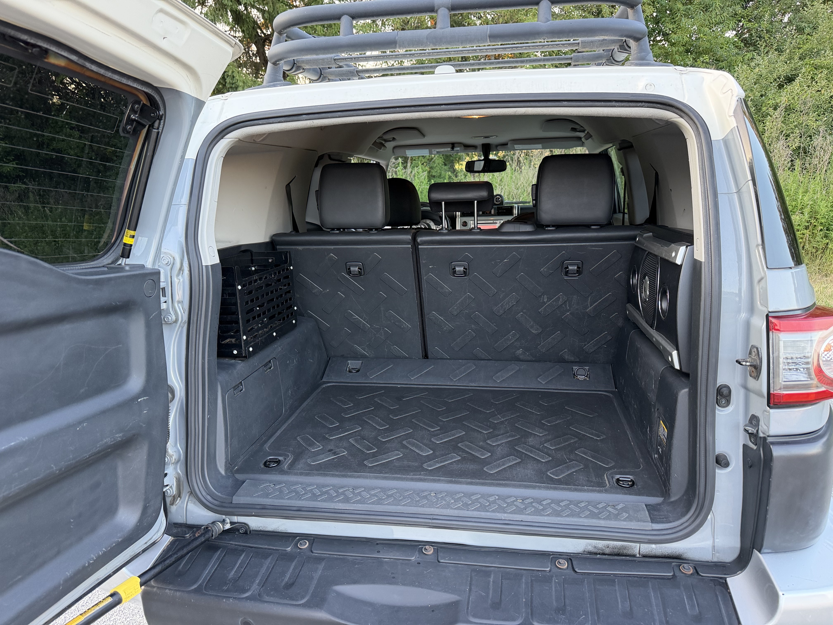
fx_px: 578
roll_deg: +1.5
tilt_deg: -14.6
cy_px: 312
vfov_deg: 56.8
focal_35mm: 24
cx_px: 416
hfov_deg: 71.6
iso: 200
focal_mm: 6.76
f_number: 1.78
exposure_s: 1/93
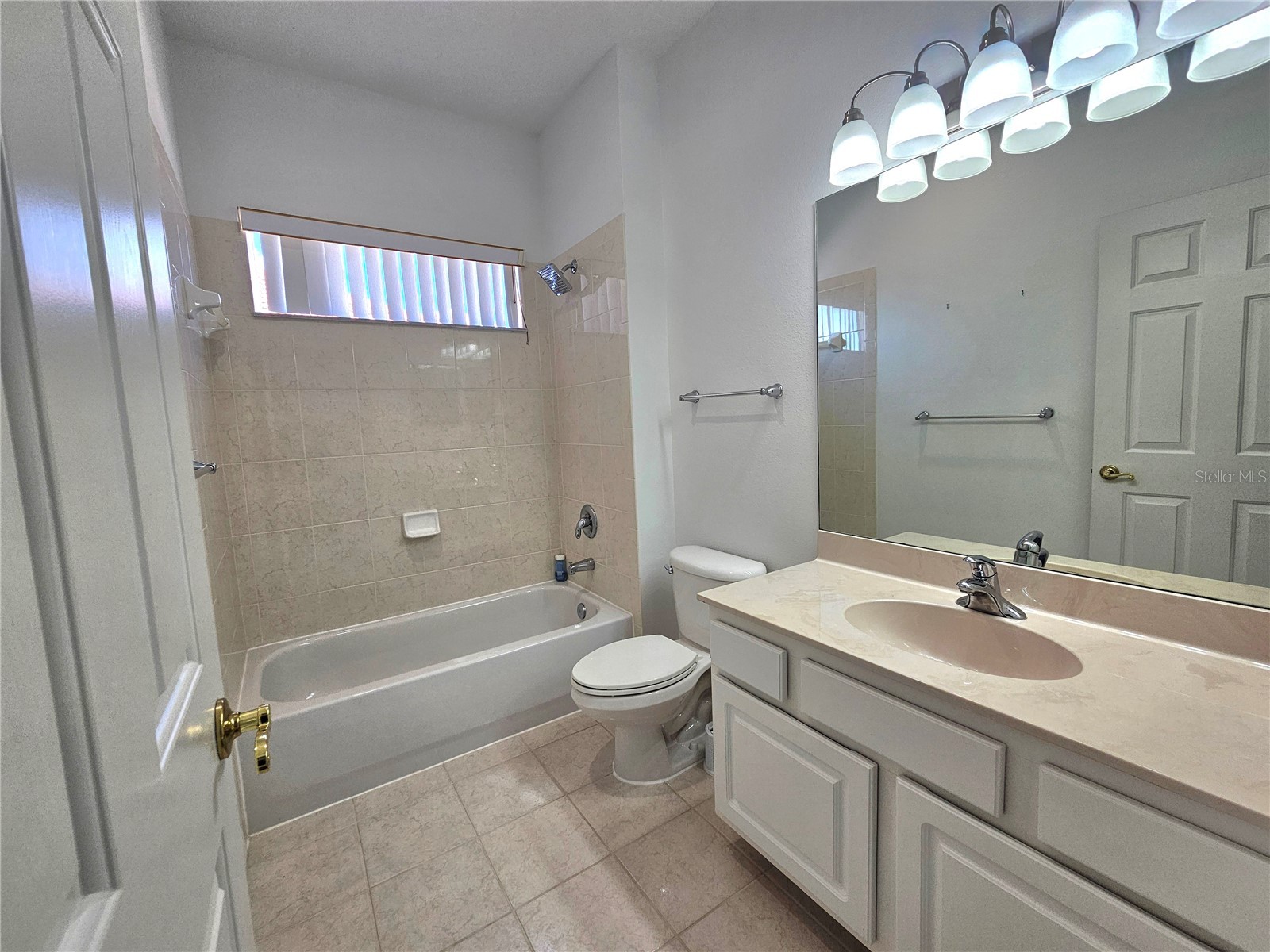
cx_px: 635
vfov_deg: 89.9
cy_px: 476
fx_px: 477
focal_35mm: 13
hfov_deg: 106.2
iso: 50
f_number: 2.2
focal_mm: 2.2
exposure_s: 1/149
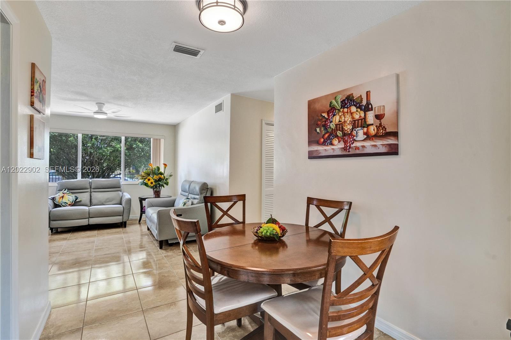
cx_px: 256
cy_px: 170
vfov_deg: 73.7
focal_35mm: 16
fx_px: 227
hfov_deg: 96.7
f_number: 8
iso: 1600
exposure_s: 1/250
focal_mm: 16
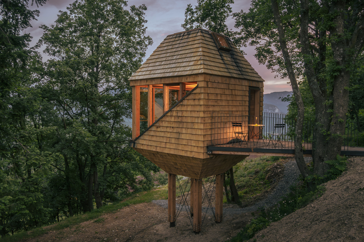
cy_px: 121
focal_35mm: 29
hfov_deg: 63.2
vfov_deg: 44.6
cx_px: 182
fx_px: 296
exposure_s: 1/25
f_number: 3.8
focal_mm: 19.5
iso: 400
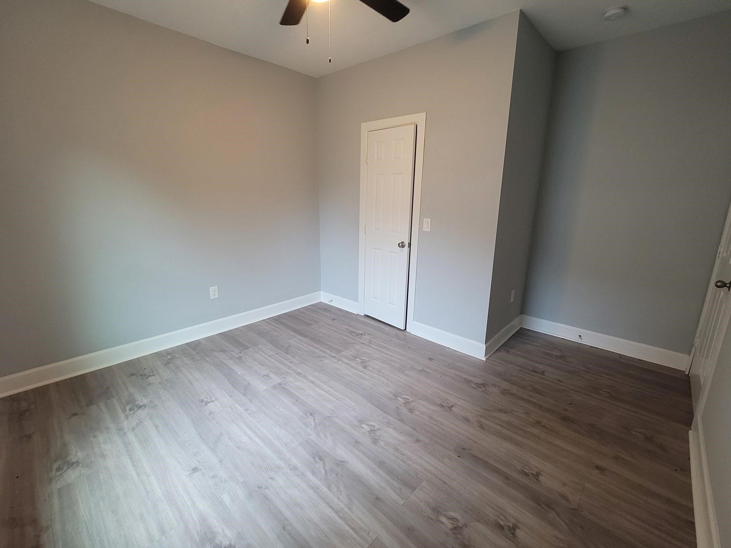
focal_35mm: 14
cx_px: 361
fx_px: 296
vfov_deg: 85.7
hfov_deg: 102.1
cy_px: 269
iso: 400
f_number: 2.2
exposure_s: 1/30
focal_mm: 2.2
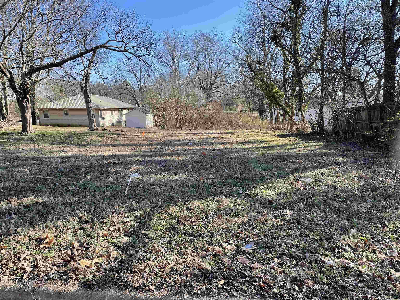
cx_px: 200
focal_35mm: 26
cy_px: 150
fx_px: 300
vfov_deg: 53.1
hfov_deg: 67.3
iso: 32
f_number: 1.6
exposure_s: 1/836
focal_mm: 4.2
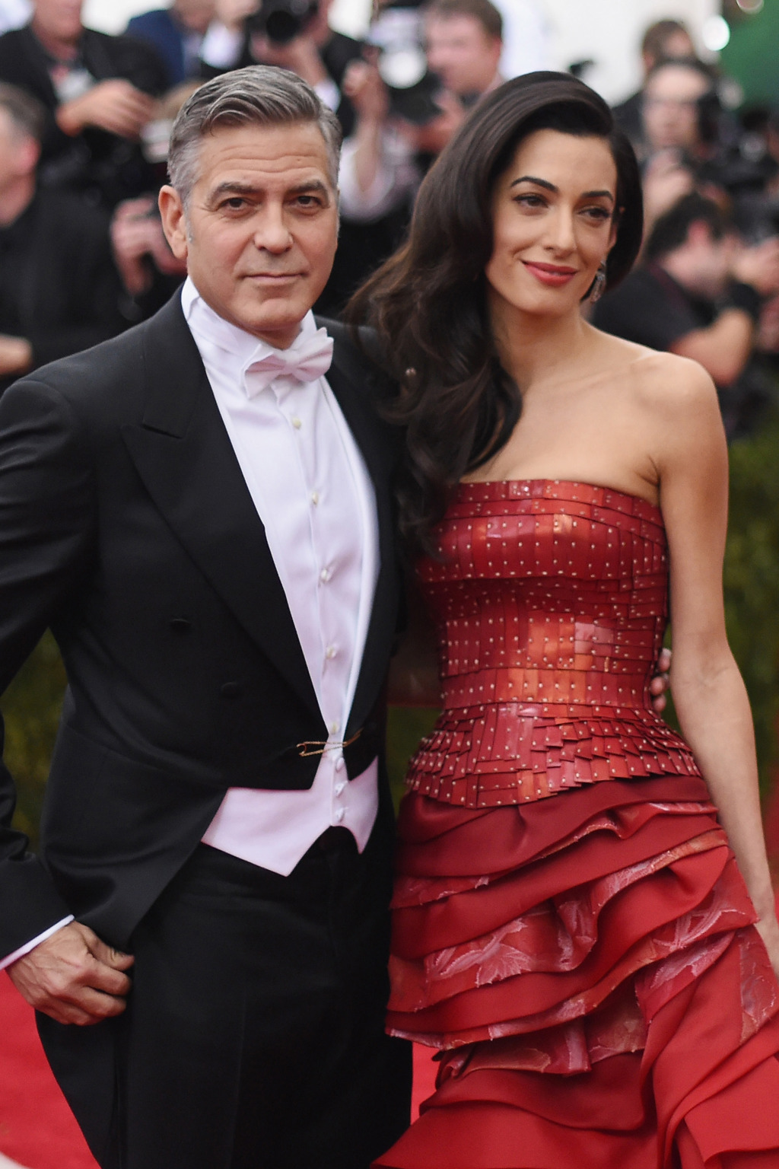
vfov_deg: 39.6
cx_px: 390
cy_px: 584
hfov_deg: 27.0
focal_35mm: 50
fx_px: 1623
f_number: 2
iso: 3200
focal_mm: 50
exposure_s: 1/2000
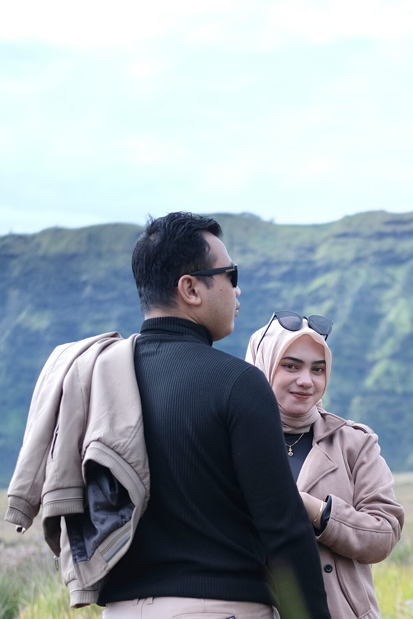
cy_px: 531
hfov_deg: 14.3
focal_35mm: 95
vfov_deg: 21.1
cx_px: 325
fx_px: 1635
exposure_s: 1/500
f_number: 2
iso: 320
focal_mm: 35
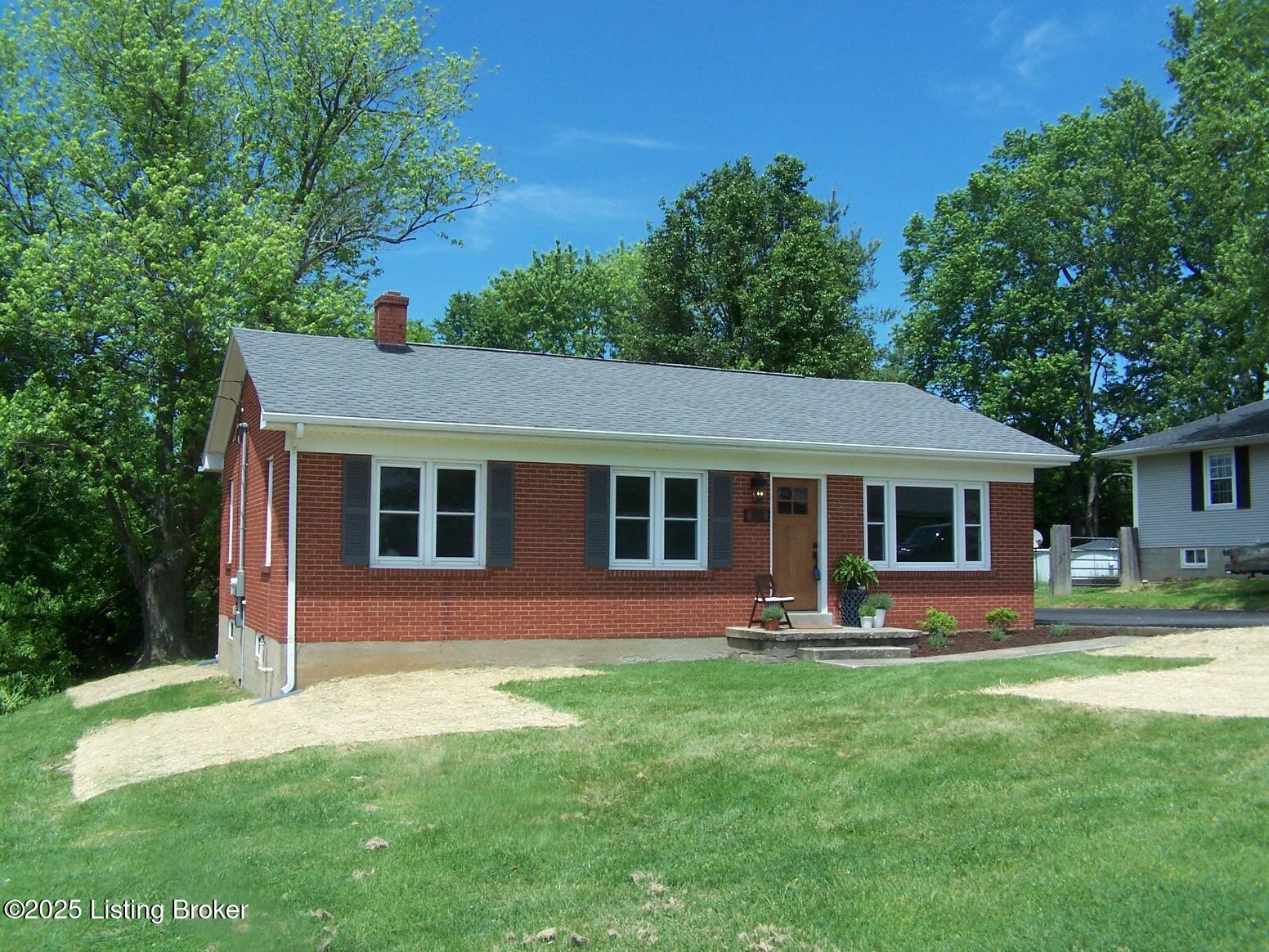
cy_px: 476
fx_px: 1760
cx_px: 634
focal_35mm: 48
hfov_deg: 39.7
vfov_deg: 30.3
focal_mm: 8
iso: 80
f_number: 4
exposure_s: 1/500
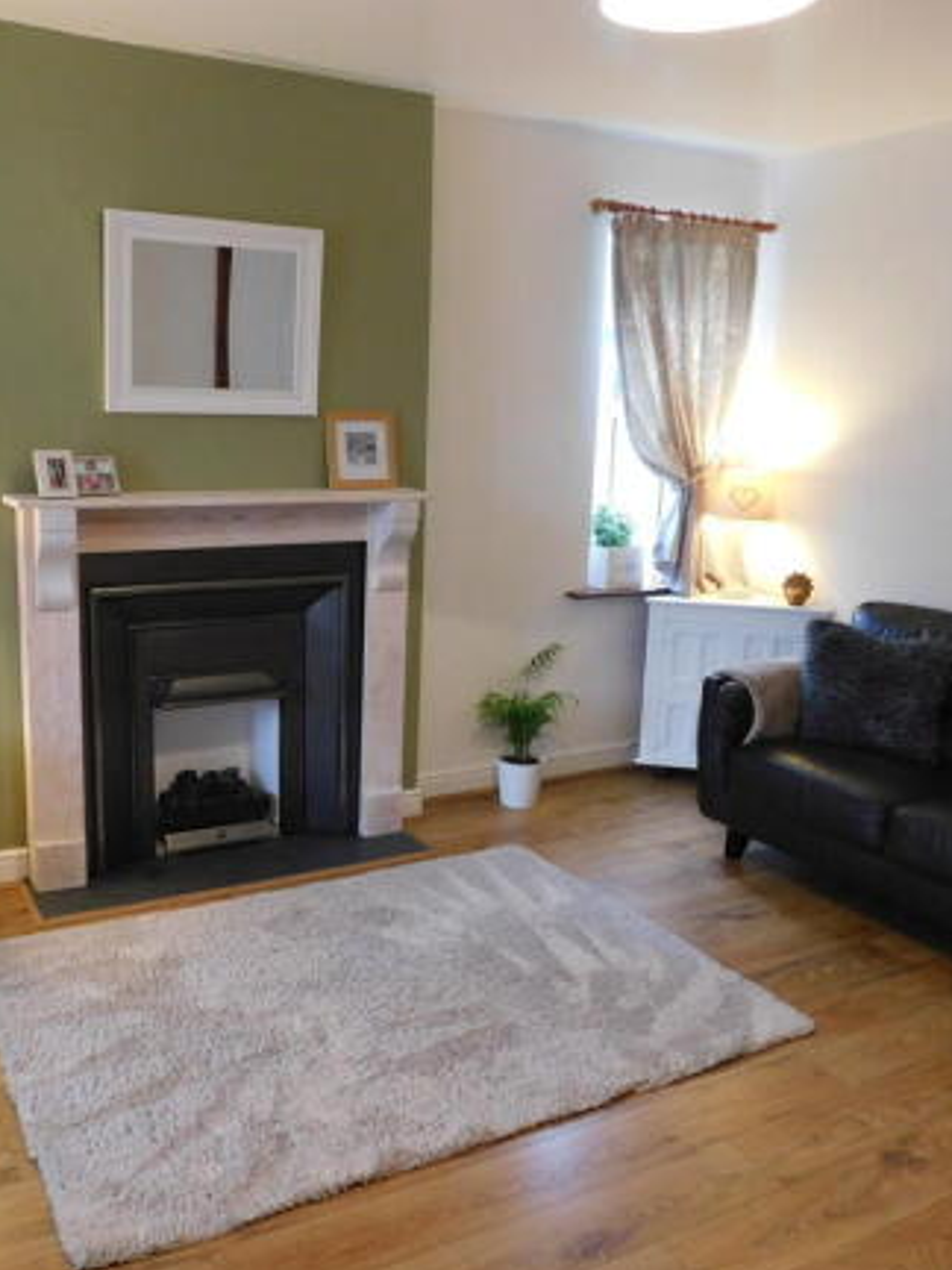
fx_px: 1137
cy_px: 636
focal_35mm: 31
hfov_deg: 45.2
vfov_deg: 58.4
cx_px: 378
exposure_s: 1/15
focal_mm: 4
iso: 400
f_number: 3
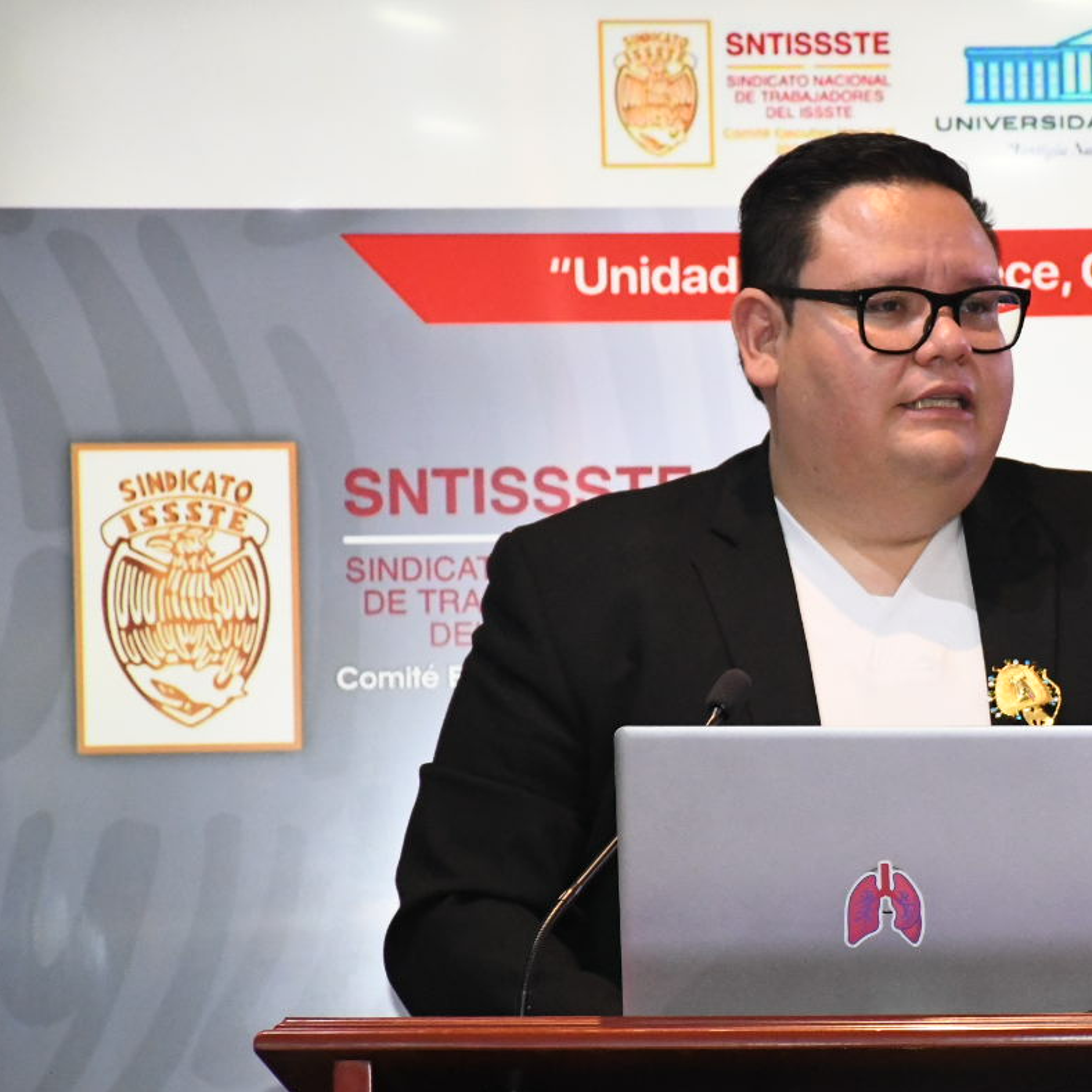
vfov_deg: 6.0
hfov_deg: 6.0
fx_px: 10457
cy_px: 692
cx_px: 1113
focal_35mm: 293
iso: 5000
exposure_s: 1/125
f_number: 6.3
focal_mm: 112
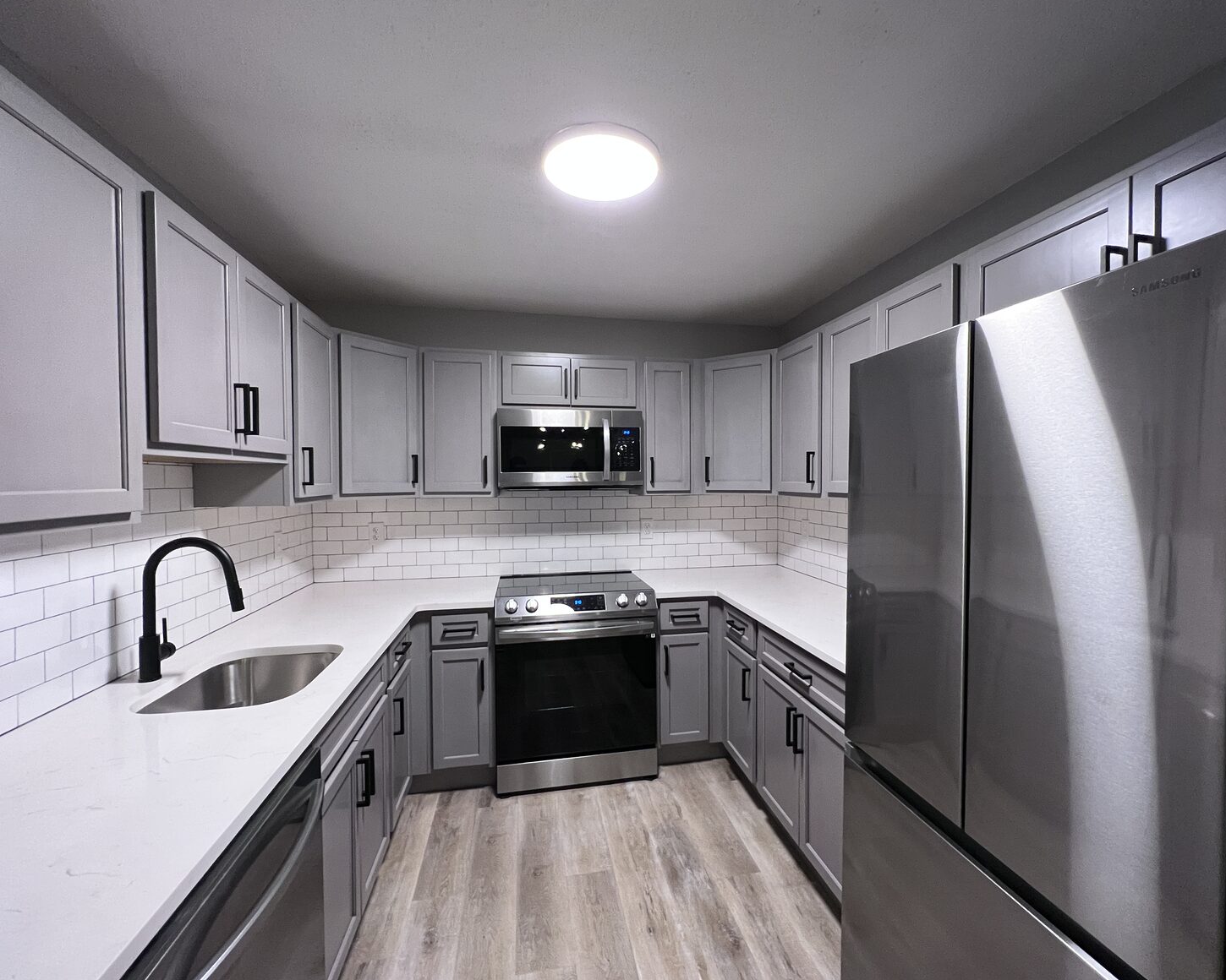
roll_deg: +0.4
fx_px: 508
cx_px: 636
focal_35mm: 14
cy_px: 487
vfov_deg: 88.0
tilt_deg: -1.1
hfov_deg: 100.7
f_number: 1.8
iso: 400
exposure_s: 1/60
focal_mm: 1.57
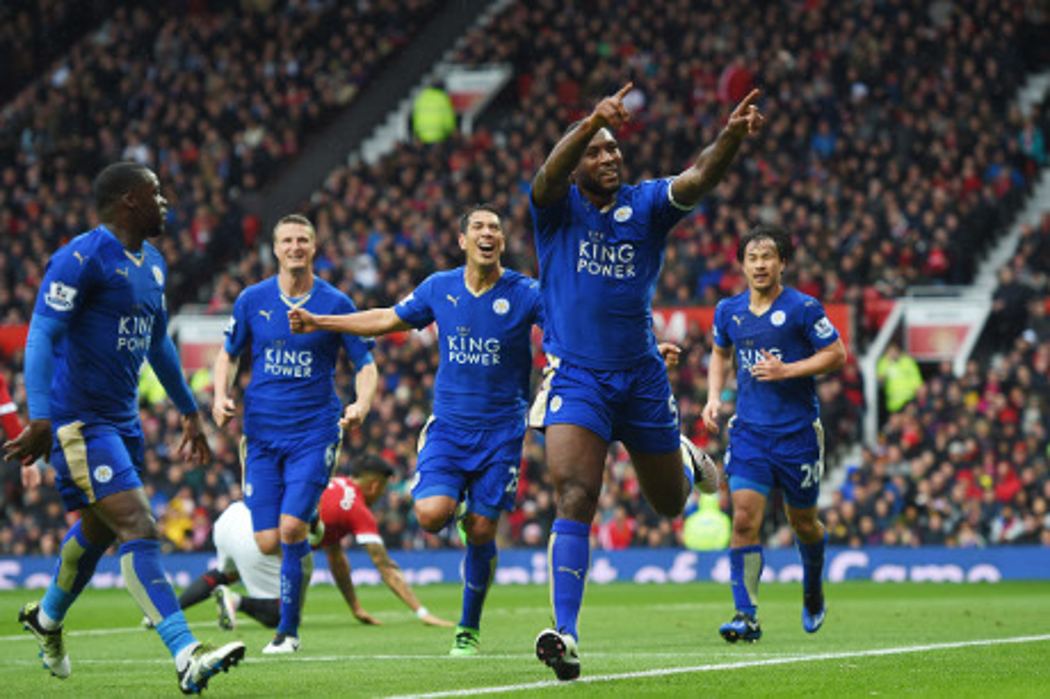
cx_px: 525
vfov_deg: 8.8
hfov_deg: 13.3
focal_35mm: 155
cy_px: 350
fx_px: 4517
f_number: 2.8
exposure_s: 1/1000
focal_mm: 155
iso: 500
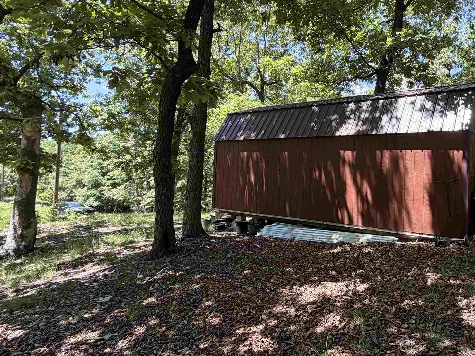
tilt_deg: +2.0
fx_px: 329
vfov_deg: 56.8
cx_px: 353
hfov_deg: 67.3
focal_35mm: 24
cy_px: 169
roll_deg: -1.6
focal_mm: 2.22
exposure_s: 1/174
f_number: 2.2
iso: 50
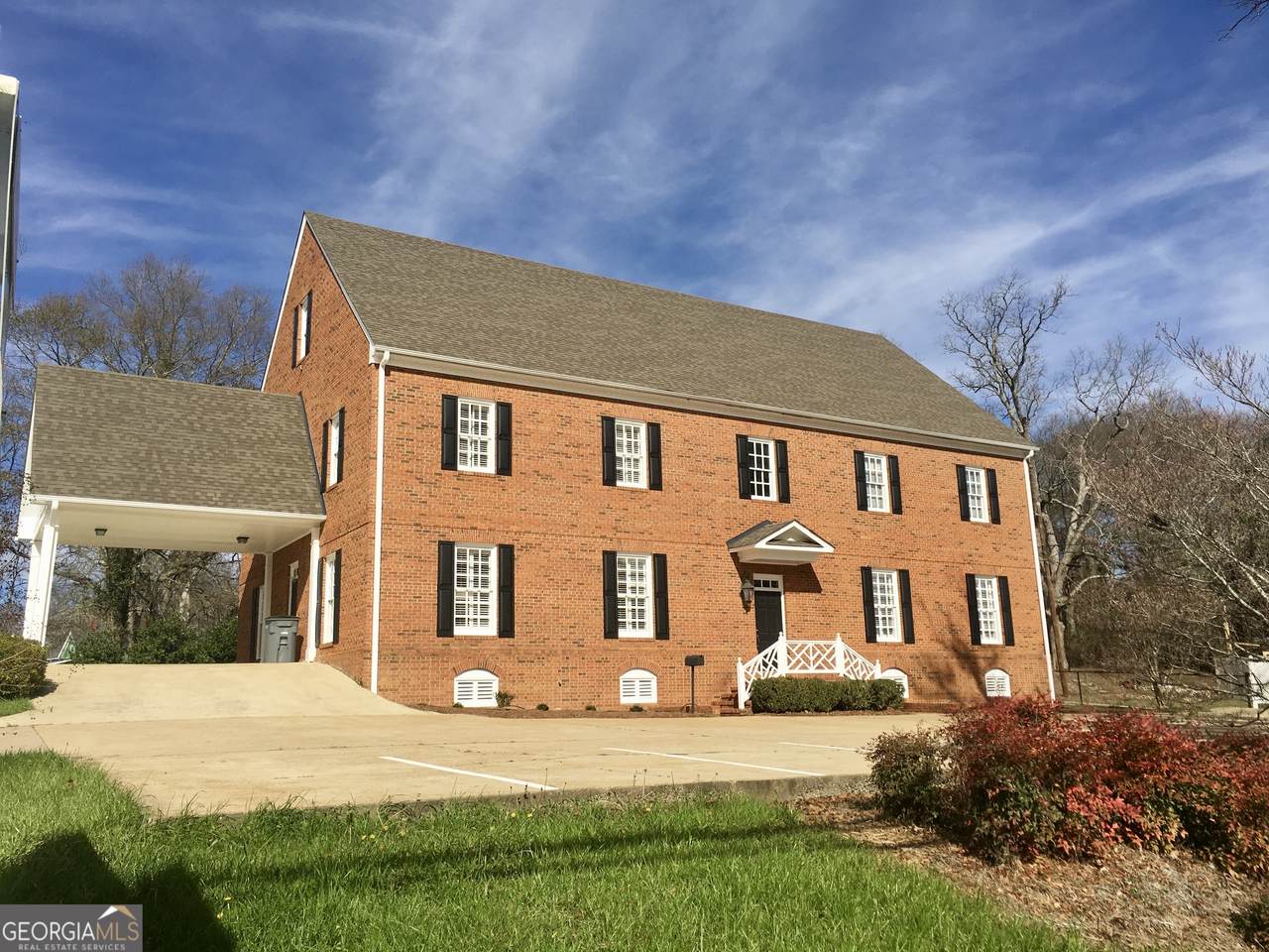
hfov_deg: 61.7
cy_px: 476
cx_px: 634
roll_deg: +1.9
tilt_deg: +10.6
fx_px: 1063
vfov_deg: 48.2
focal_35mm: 29
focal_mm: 4.15
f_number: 2.2
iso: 25
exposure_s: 1/2404
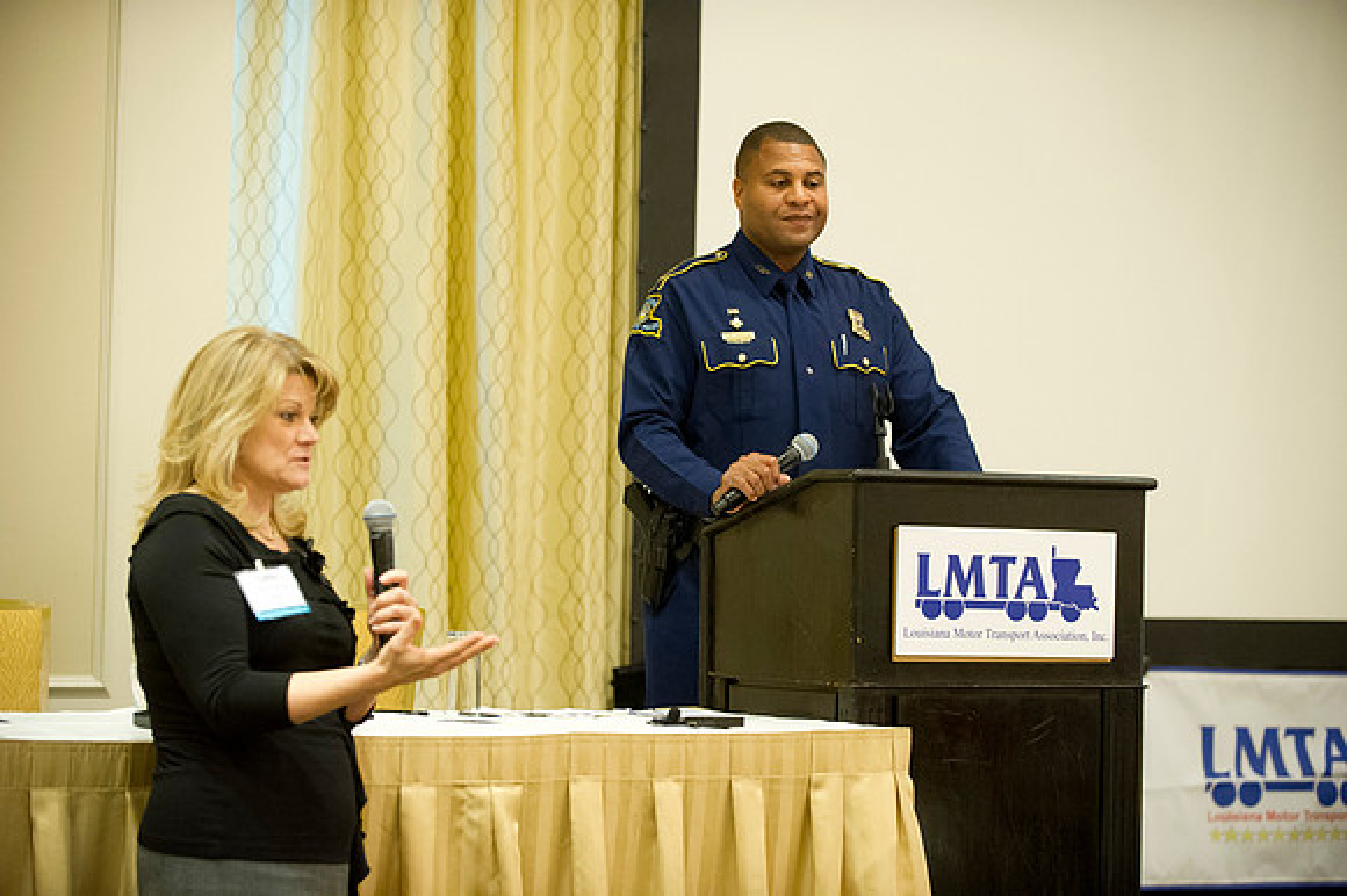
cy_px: 448
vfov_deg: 13.4
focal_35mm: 102
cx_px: 674
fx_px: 3814
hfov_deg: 20.0
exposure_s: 1/50
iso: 3200
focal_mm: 102
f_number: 2.8
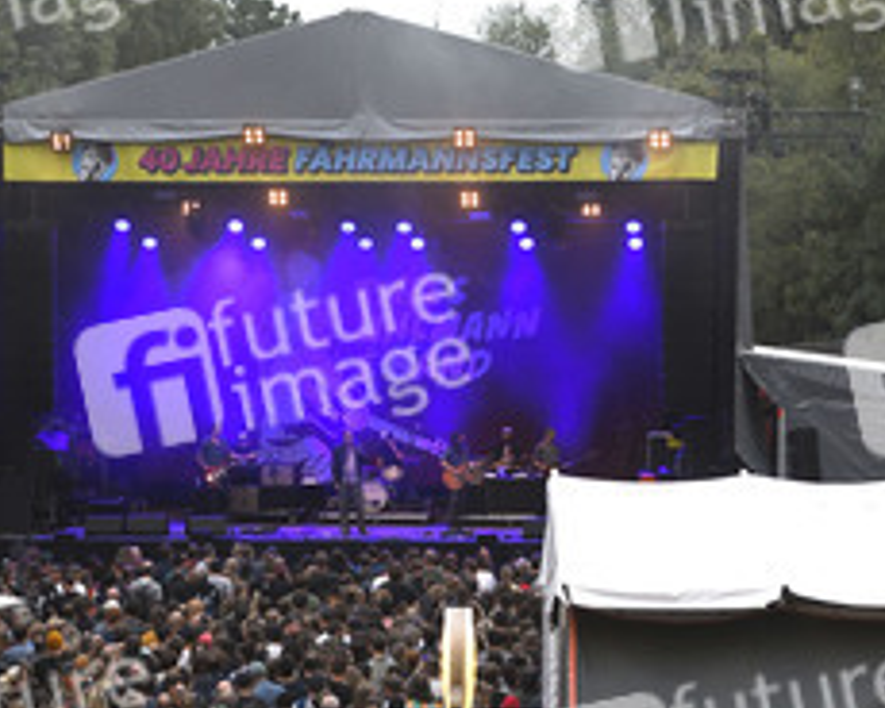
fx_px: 2986
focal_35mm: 114
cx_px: 385
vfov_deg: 13.5
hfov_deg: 16.9
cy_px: 558
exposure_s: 1/640
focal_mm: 70
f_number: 3.5
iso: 800
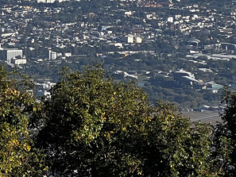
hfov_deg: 6.2
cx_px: -215
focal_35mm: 311
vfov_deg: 4.8
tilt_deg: -4.0
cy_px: -48
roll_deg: +1.0
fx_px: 2121
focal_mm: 9
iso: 32
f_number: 2.8
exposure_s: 1/774
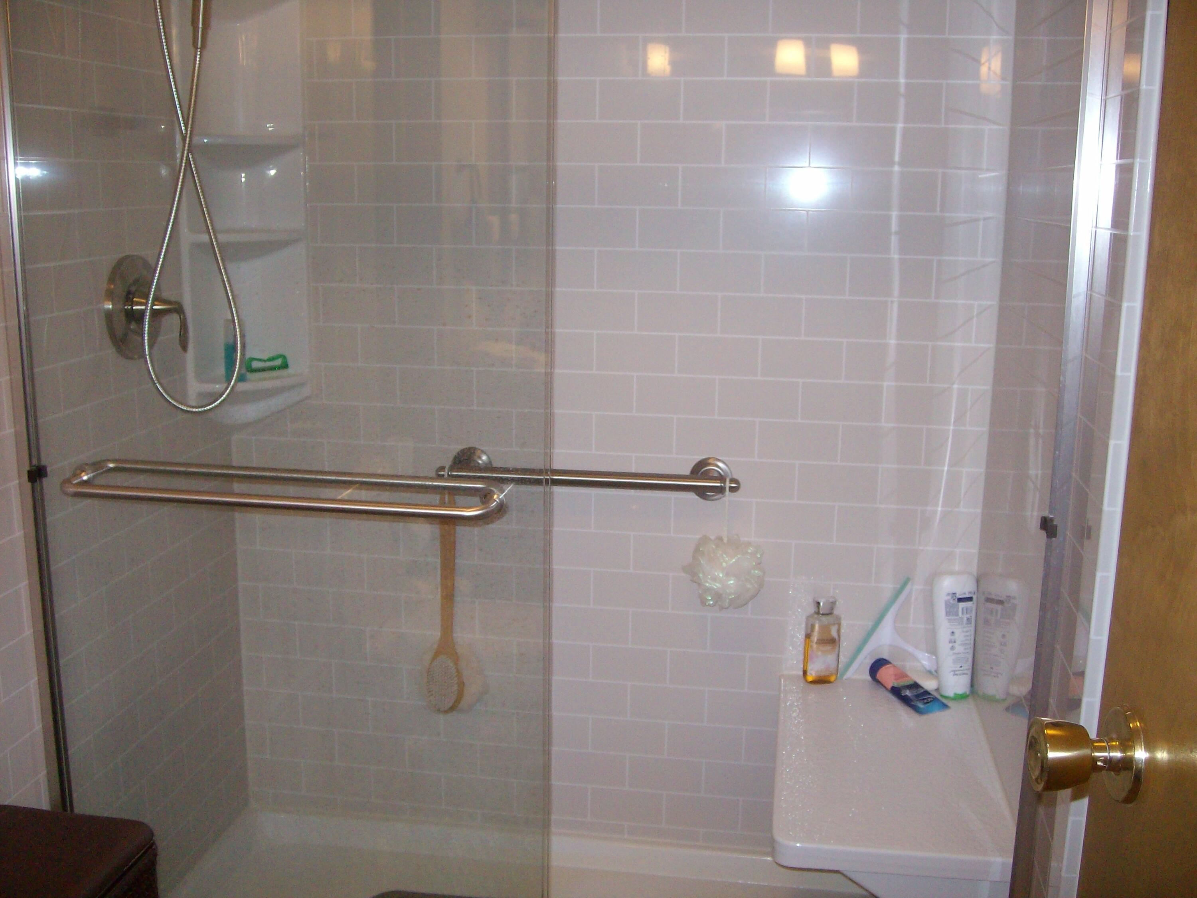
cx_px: 598
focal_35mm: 35
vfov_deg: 40.7
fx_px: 1210
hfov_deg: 52.6
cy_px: 449
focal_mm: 5.8
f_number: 2.8
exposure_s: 1/40
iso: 200
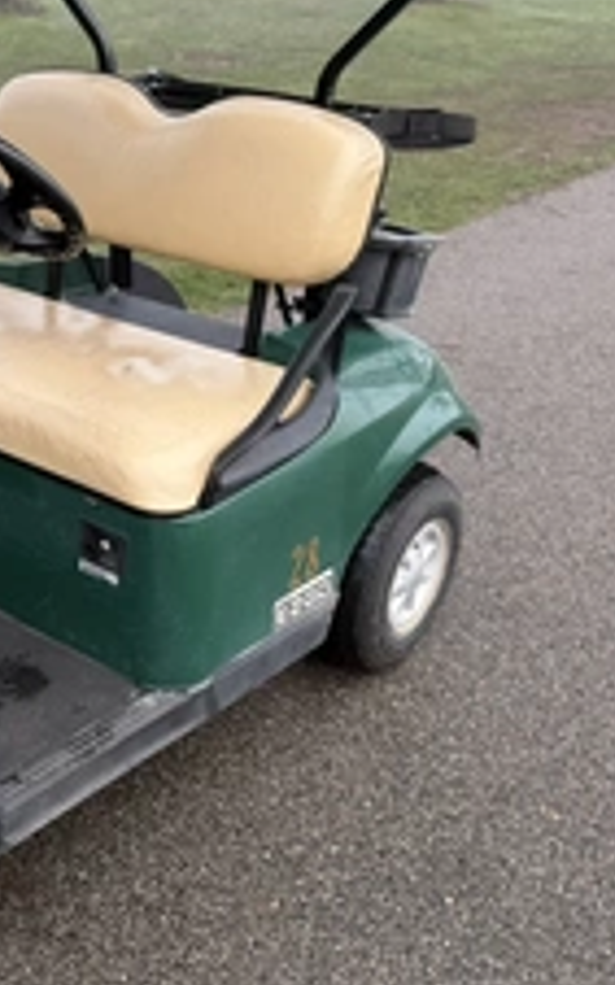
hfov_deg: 27.4
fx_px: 1208
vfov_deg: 44.4
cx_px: 48
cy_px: 497
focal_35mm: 45
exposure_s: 1/481
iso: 80
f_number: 1.78
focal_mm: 6.76
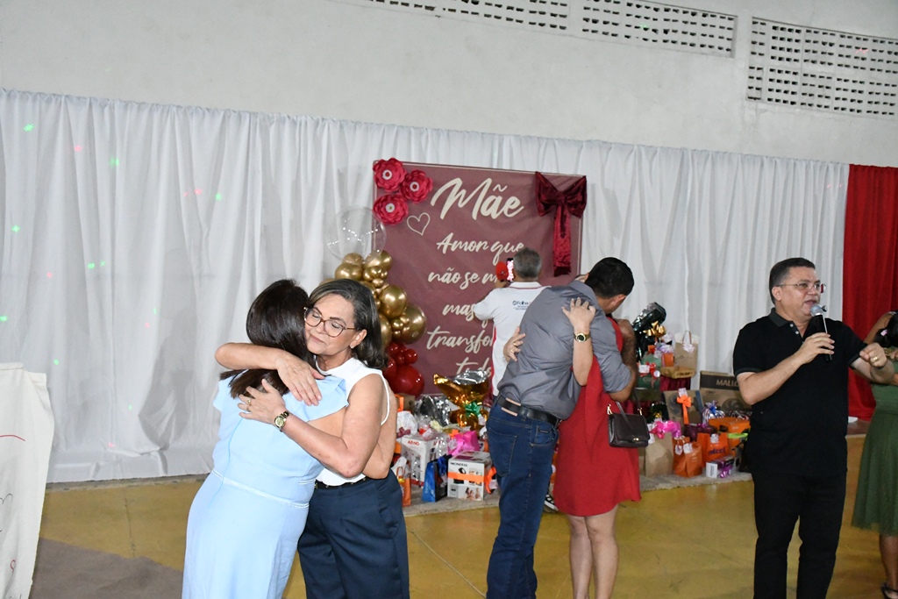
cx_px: 449
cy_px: 300
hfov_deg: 55.8
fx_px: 848
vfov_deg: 38.9
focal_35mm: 34
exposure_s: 1/250
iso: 10000
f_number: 5
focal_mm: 23
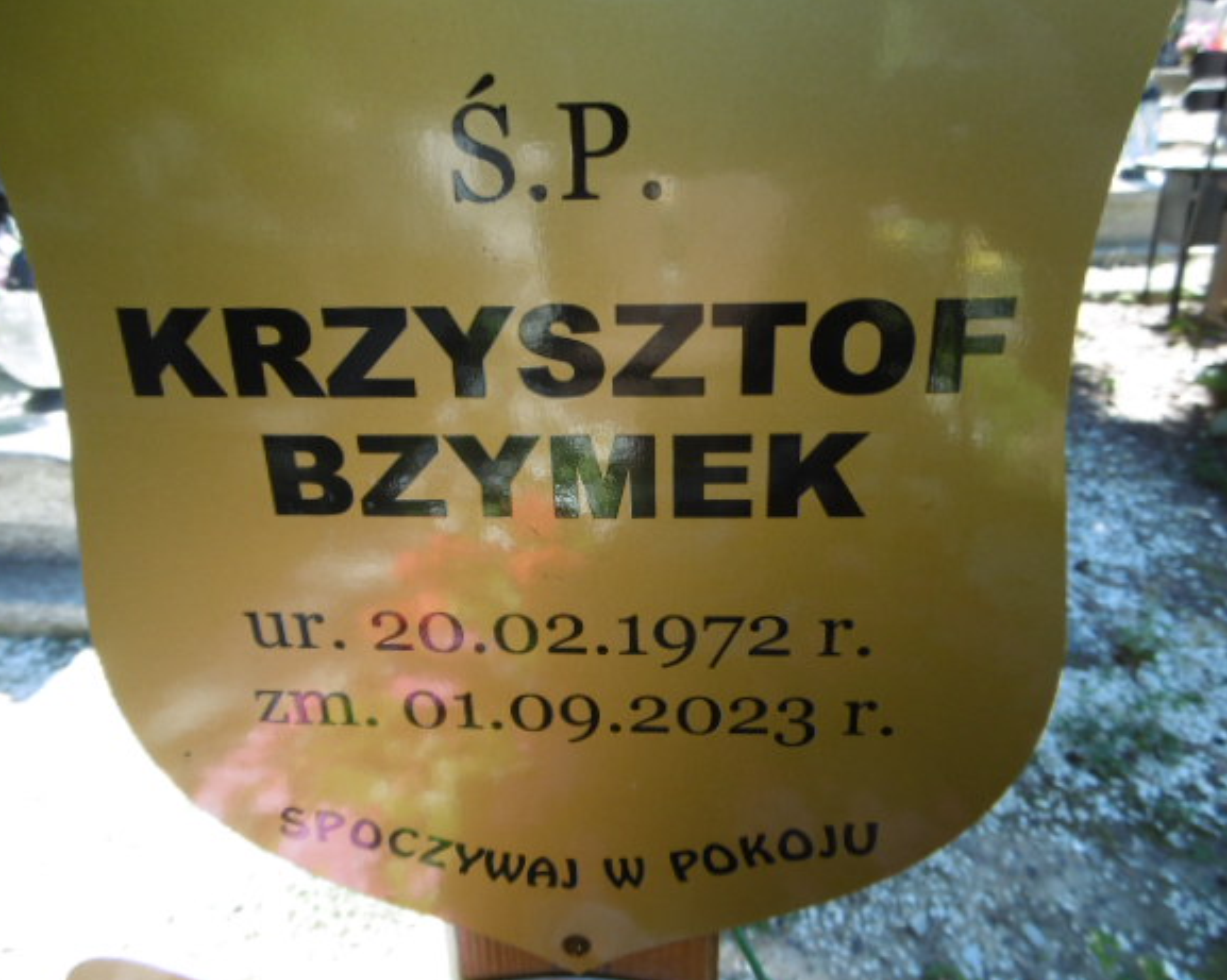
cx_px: 619
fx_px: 944
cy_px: 502
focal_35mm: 26
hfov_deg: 66.1
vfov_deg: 54.9
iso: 100
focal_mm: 4.3
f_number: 3.1
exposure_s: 1/125
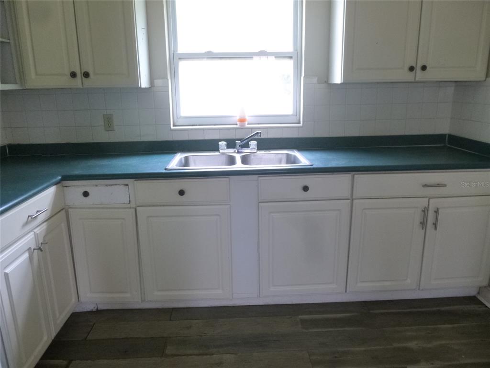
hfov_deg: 69.4
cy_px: 184
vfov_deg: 54.9
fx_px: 354
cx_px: 245
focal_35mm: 25
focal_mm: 4.5
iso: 400
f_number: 3.1
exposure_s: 1/30
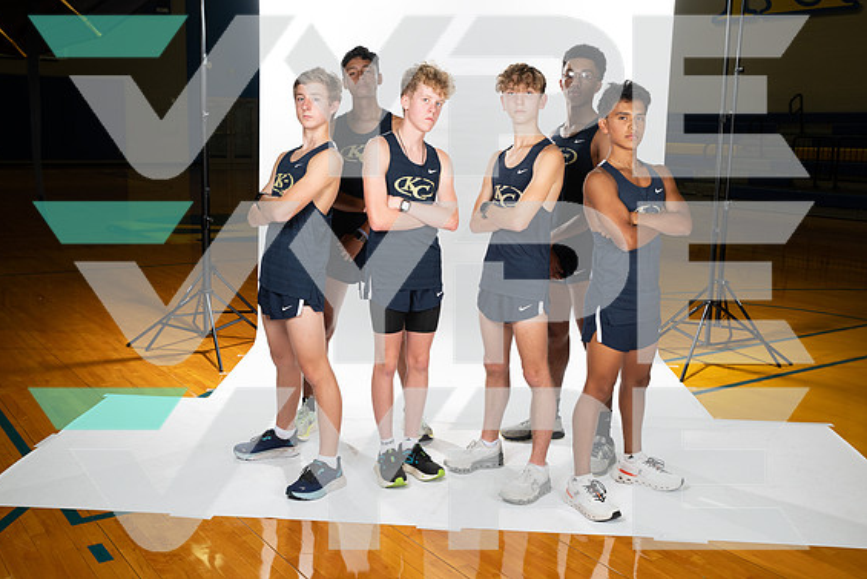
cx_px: 424
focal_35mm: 39
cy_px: 283
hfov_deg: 49.5
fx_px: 939
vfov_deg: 34.2
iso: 800
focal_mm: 38
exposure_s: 1/320
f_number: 7.1
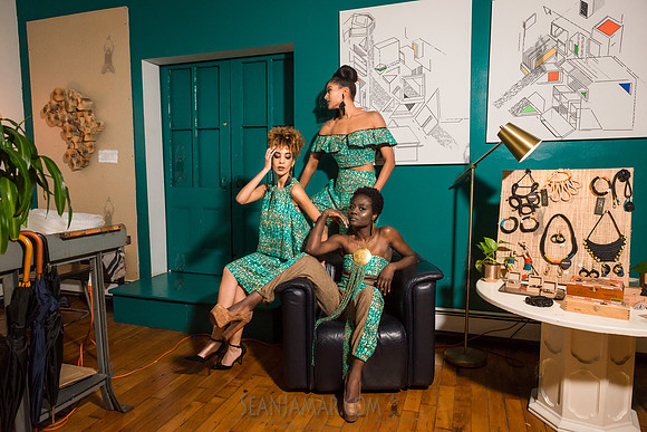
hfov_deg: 73.7
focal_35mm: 24
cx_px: 324
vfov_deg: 53.2
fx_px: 431
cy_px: 216
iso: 2500
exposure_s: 1/400
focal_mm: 24
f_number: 5.6
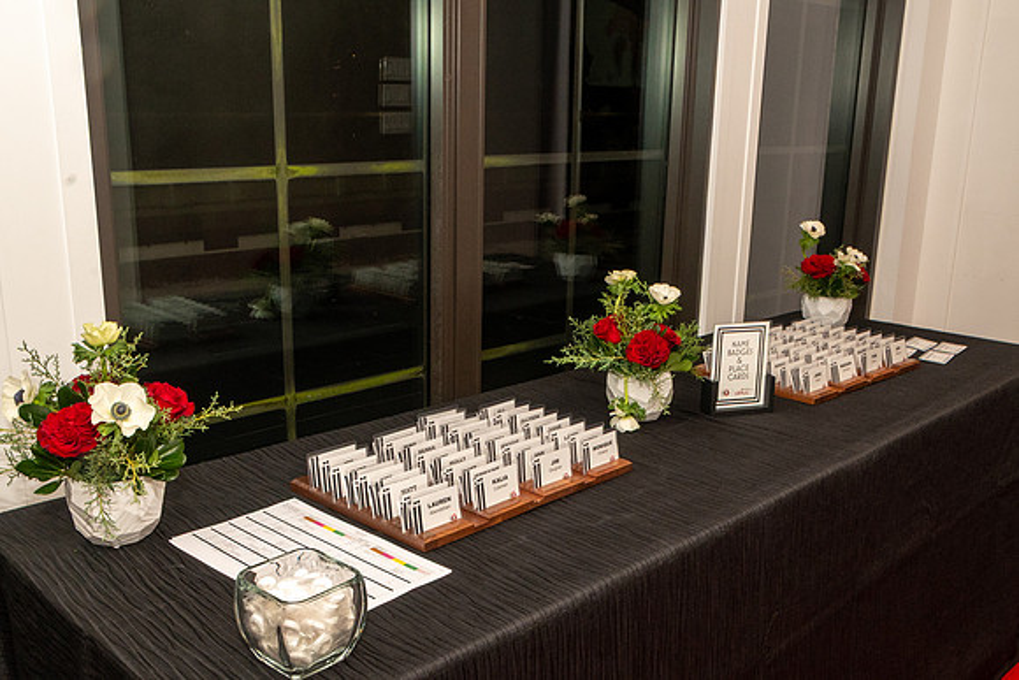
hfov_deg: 53.1
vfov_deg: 36.9
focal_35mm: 36
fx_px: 1019
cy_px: 340
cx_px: 510
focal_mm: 24
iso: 1000
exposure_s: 1/200
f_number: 13
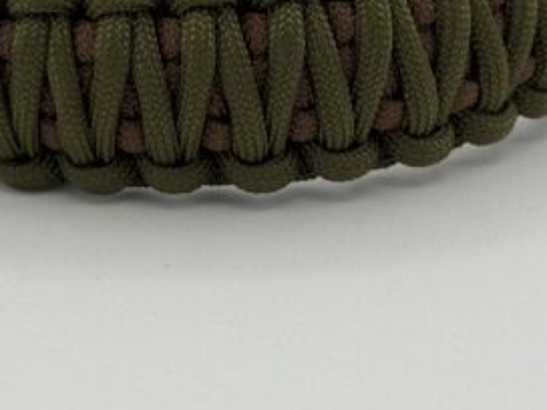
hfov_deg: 18.5
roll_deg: +1.8
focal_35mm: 106
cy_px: -8
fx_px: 1675
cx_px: 201
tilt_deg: -22.4
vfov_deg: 13.7
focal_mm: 6.76
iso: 80
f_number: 1.78
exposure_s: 1/1715
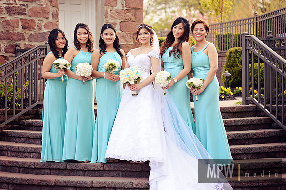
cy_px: 95
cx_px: 143
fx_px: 675
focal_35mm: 85
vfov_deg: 16.1
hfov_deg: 23.9
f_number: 2.8
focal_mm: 85
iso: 320
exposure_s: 1/500
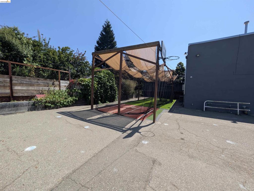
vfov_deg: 94.6
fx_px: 88
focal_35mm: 12
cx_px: 127
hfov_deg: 110.5
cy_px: 96
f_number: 1.7
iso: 51
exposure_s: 1/2545
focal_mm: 2.02
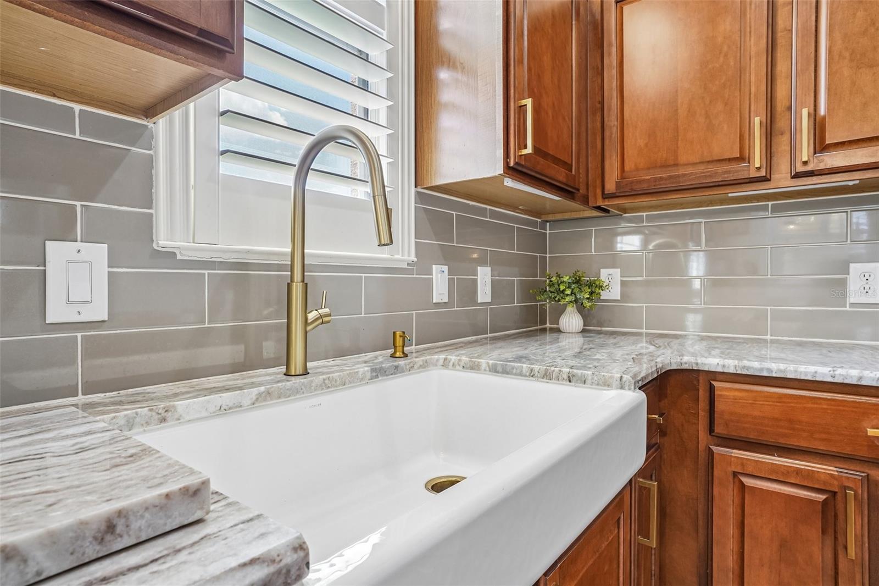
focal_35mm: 19
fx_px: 464
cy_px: 293
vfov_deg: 64.5
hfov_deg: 86.9
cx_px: 440
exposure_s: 1/15
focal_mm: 19
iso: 400
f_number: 9
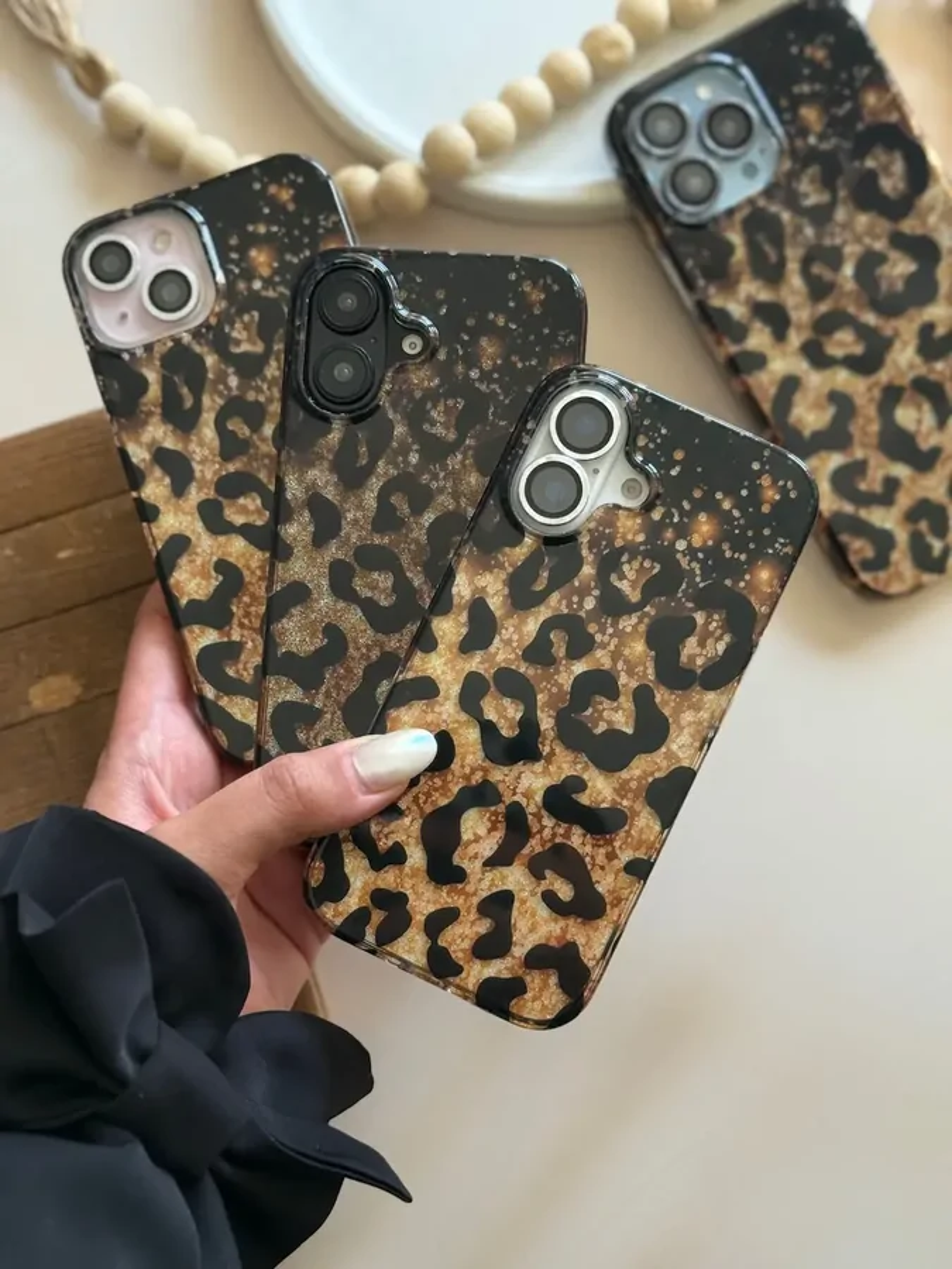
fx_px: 1760
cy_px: 634
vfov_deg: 39.7
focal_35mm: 48
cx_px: 476
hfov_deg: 30.3
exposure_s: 1/234
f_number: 1.78
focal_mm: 6.76
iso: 100
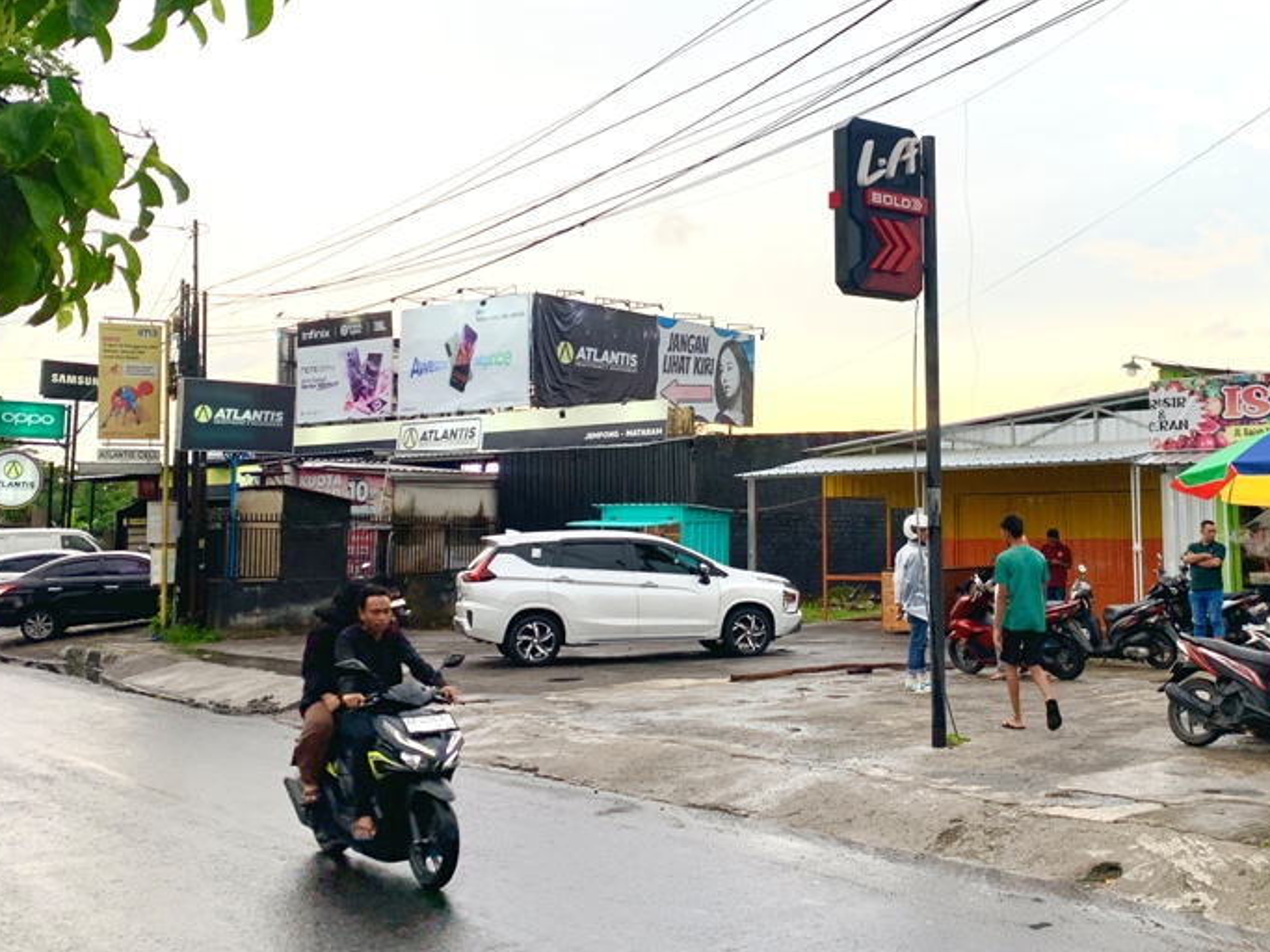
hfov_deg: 47.2
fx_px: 1431
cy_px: 402
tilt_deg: +5.7
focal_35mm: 39
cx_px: 837
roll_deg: +0.7
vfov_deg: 36.7
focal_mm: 4.25
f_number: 1.8
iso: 25
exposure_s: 1/273
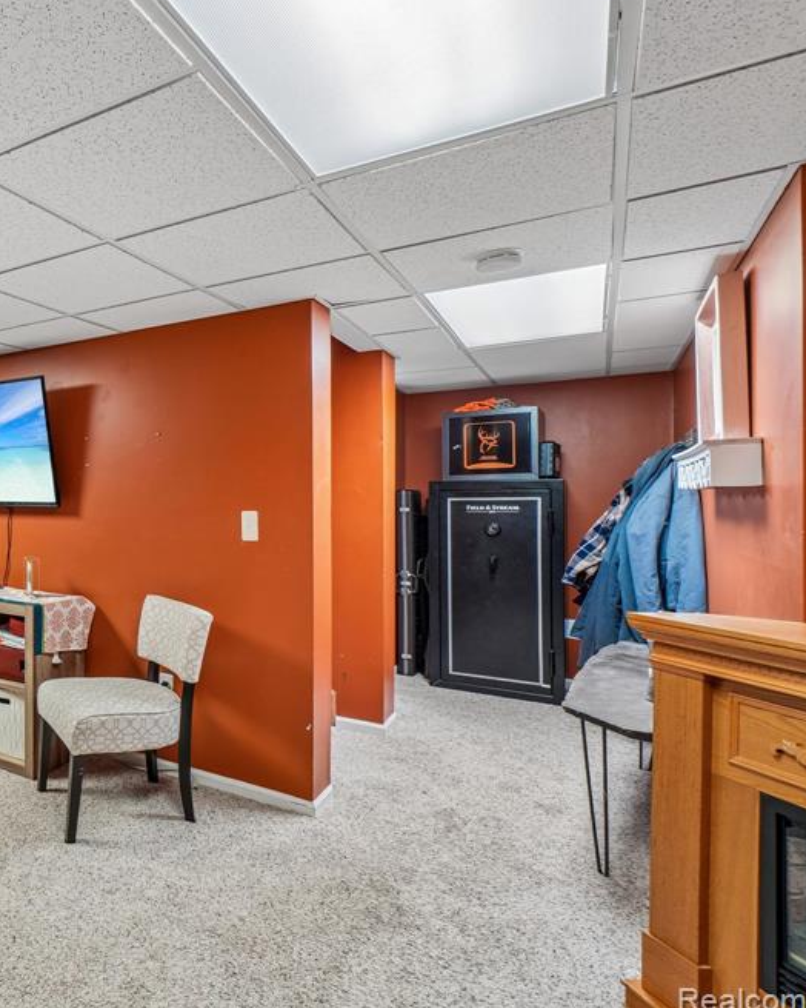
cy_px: 500
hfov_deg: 53.2
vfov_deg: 75.0
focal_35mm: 22
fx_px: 656
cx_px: 46
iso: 400
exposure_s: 1/10
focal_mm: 10
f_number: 8
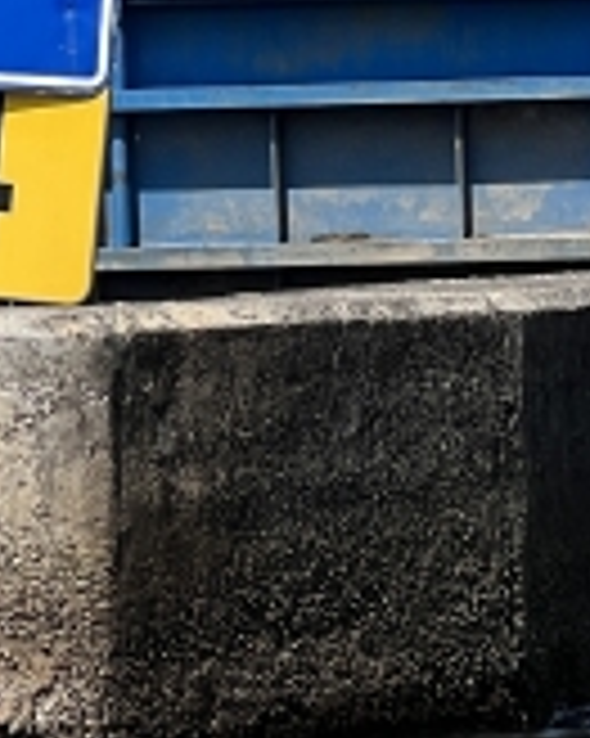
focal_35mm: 366
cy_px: 468
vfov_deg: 5.3
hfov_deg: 4.2
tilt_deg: -2.1
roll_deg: +0.9
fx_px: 7996
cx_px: 1049
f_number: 2.8
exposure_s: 1/477
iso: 32
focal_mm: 9
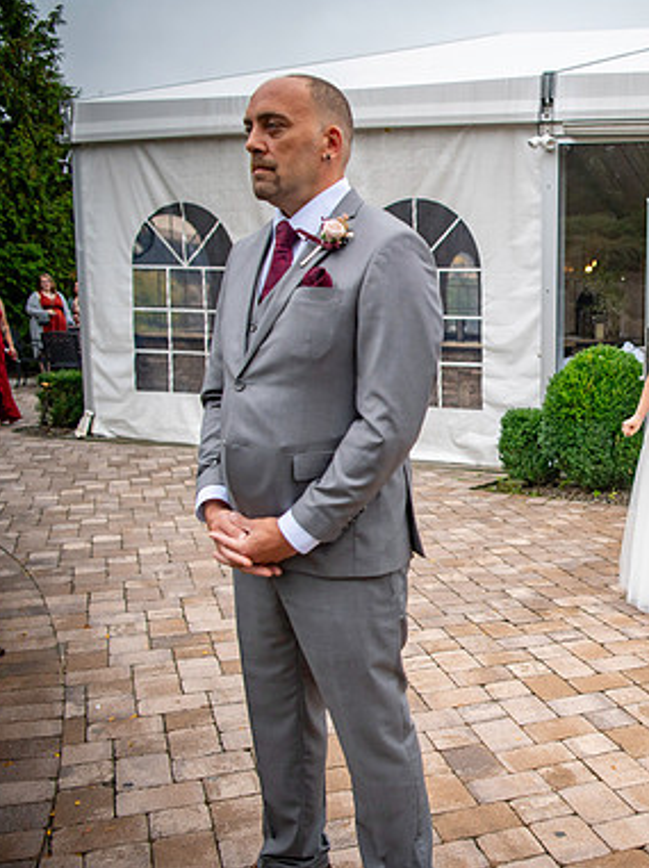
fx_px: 1027
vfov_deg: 45.8
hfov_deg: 32.7
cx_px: 626
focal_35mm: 41
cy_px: 433
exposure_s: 1/4000
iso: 800
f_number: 2.8
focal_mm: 28
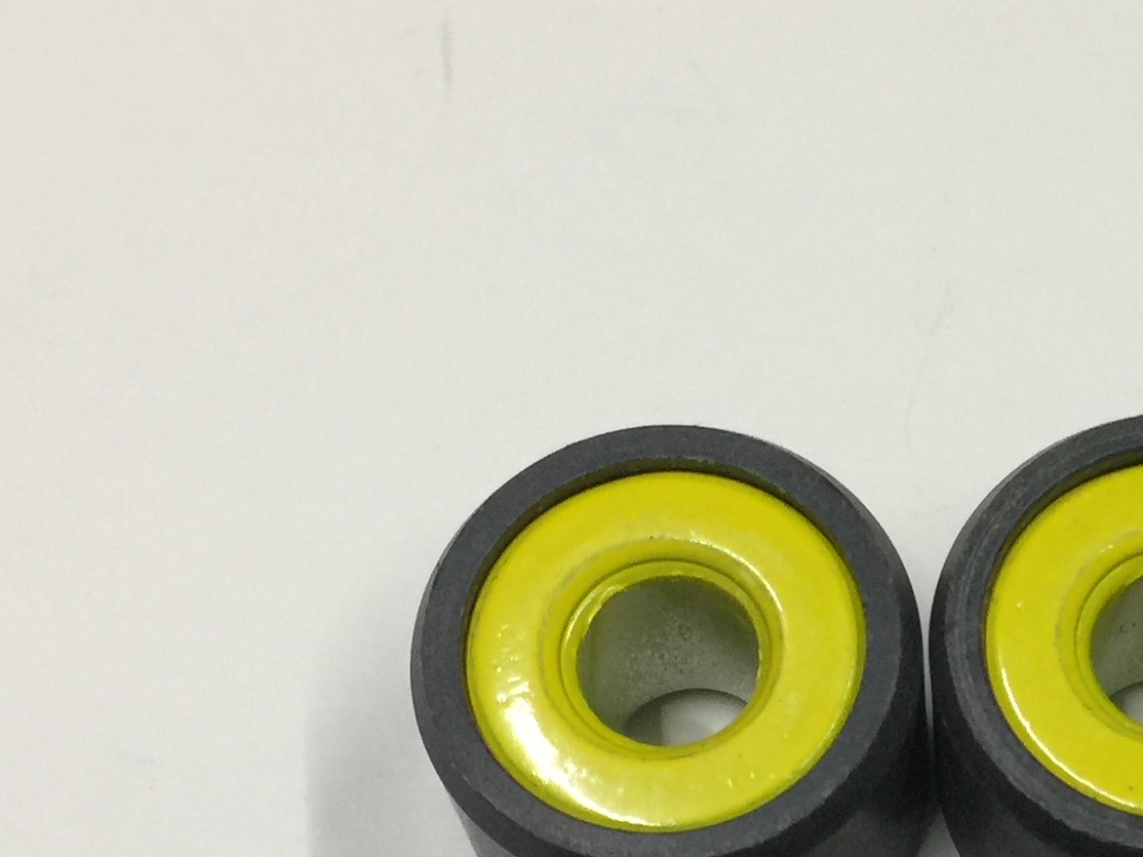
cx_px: 1030
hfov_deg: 22.5
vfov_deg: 16.9
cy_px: 886
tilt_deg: -72.1
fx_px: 2806
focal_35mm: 85
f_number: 2.2
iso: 50
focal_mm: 4.15
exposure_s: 1/17
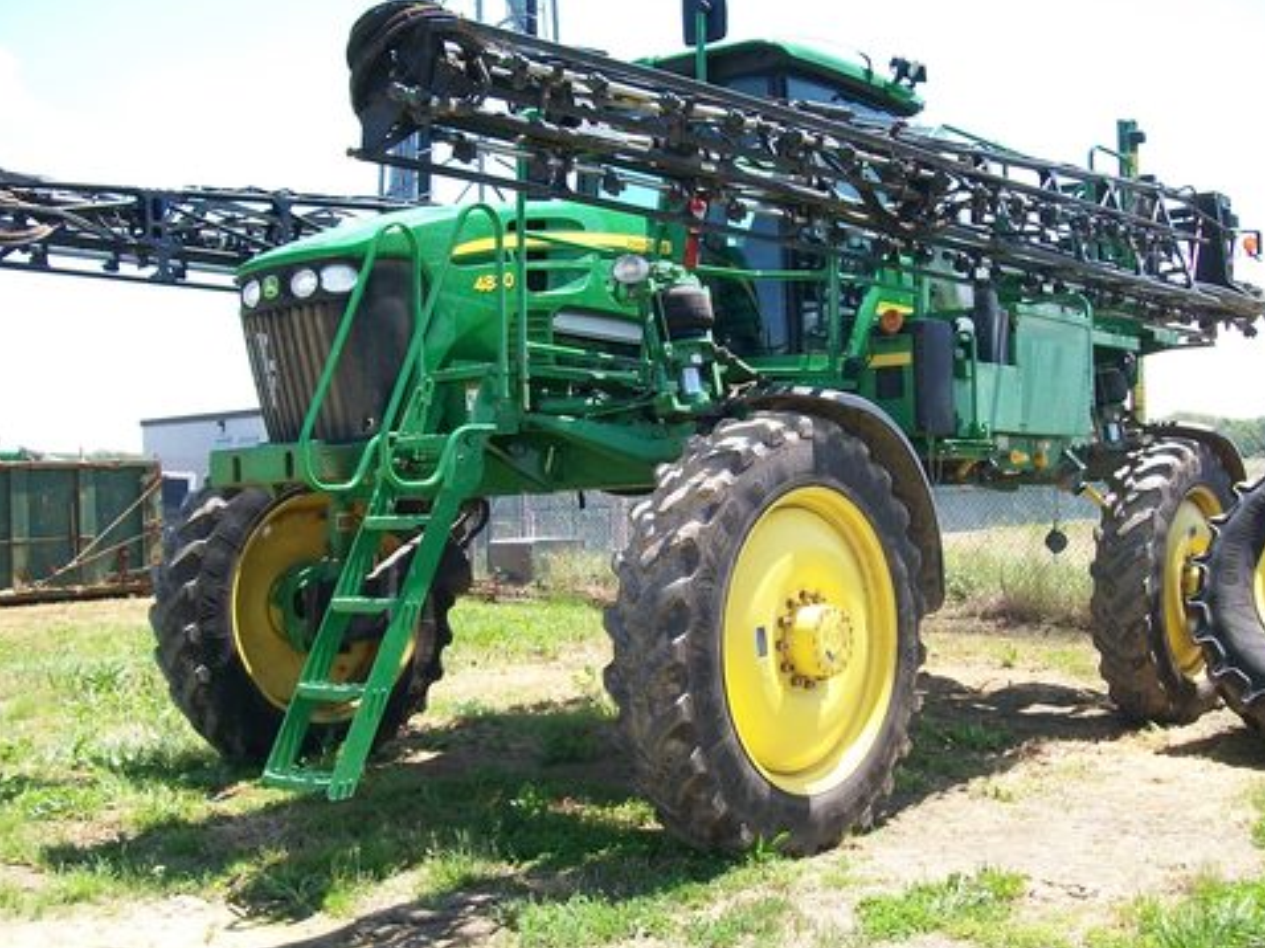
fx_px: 1498
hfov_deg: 45.8
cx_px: 627
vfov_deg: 35.1
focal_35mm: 41
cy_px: 514
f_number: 2.7
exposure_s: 1/400
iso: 80
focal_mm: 6
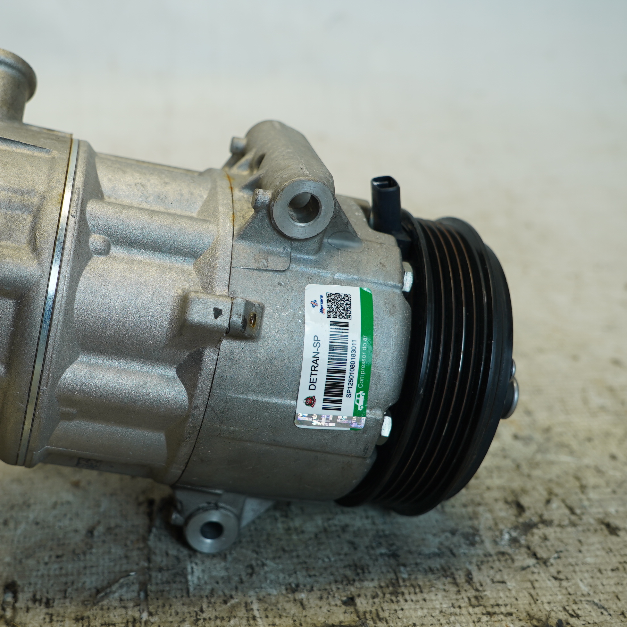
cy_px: 310
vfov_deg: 36.1
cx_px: 175
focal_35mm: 47
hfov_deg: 35.4
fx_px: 963
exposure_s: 1/60
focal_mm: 24
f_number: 4
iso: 125
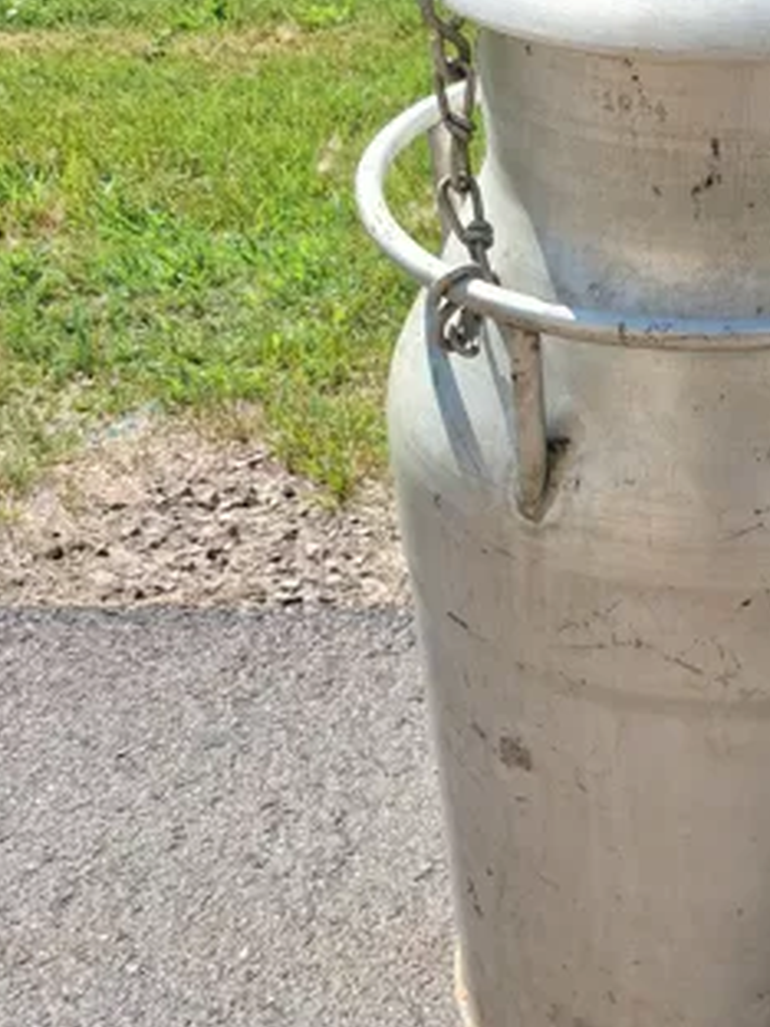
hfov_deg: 27.0
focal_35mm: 52
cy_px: 530
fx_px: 1542
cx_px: 707
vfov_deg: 36.8
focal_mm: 4
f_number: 1.8
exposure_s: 1/313
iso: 25
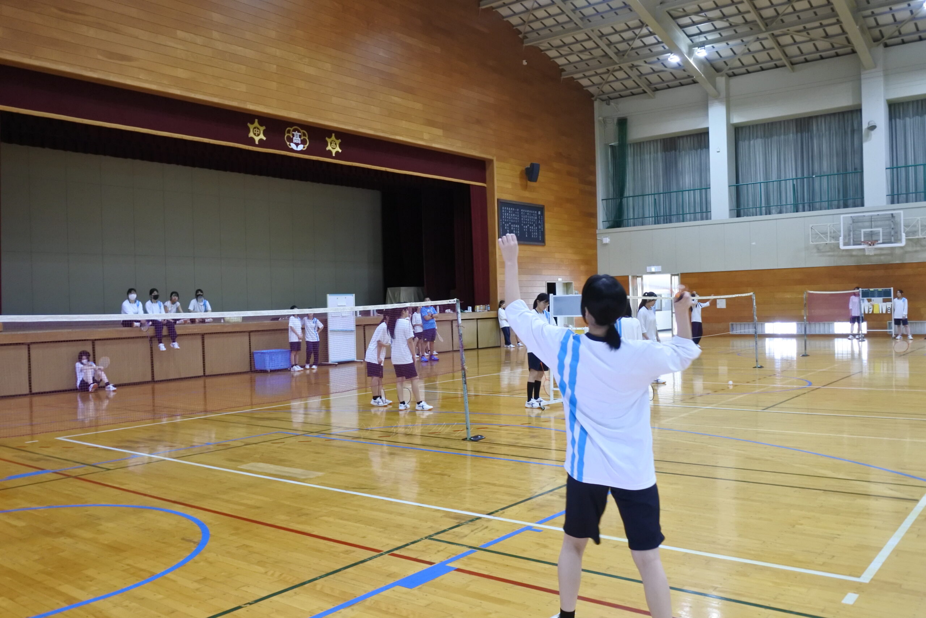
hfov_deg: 61.9
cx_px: 463
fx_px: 772
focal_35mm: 30
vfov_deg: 43.6
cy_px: 309
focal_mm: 11.4
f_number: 3.8
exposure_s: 1/60
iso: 1250
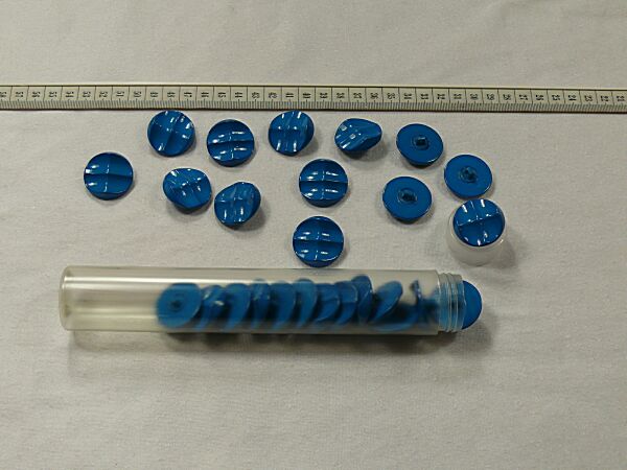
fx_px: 906
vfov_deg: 29.1
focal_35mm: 50
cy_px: 235
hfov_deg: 38.2
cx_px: 314
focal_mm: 9.2
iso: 100
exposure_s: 1/80
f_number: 3.2
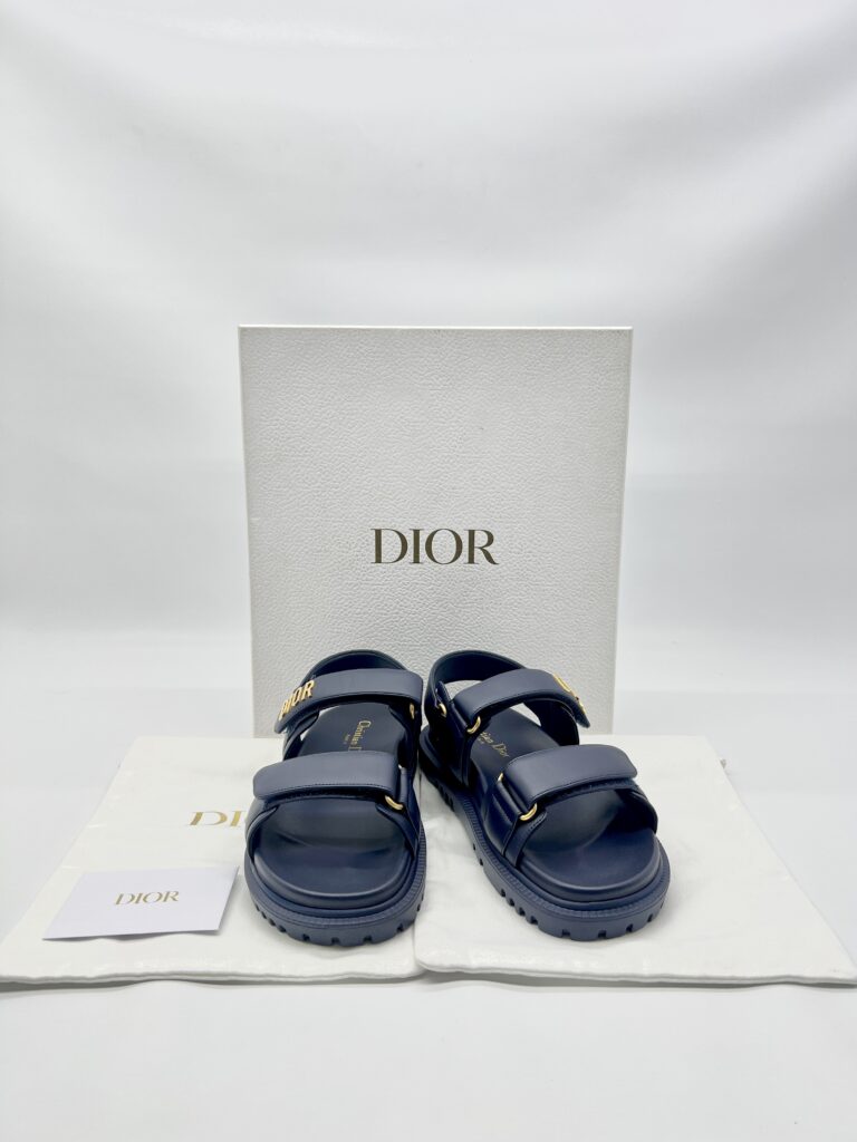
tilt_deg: -12.2
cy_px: 571
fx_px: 858
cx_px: 428
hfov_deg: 53.1
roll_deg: -0.6
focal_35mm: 26
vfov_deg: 67.3
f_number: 1.5
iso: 32
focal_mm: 5.7
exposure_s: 1/150
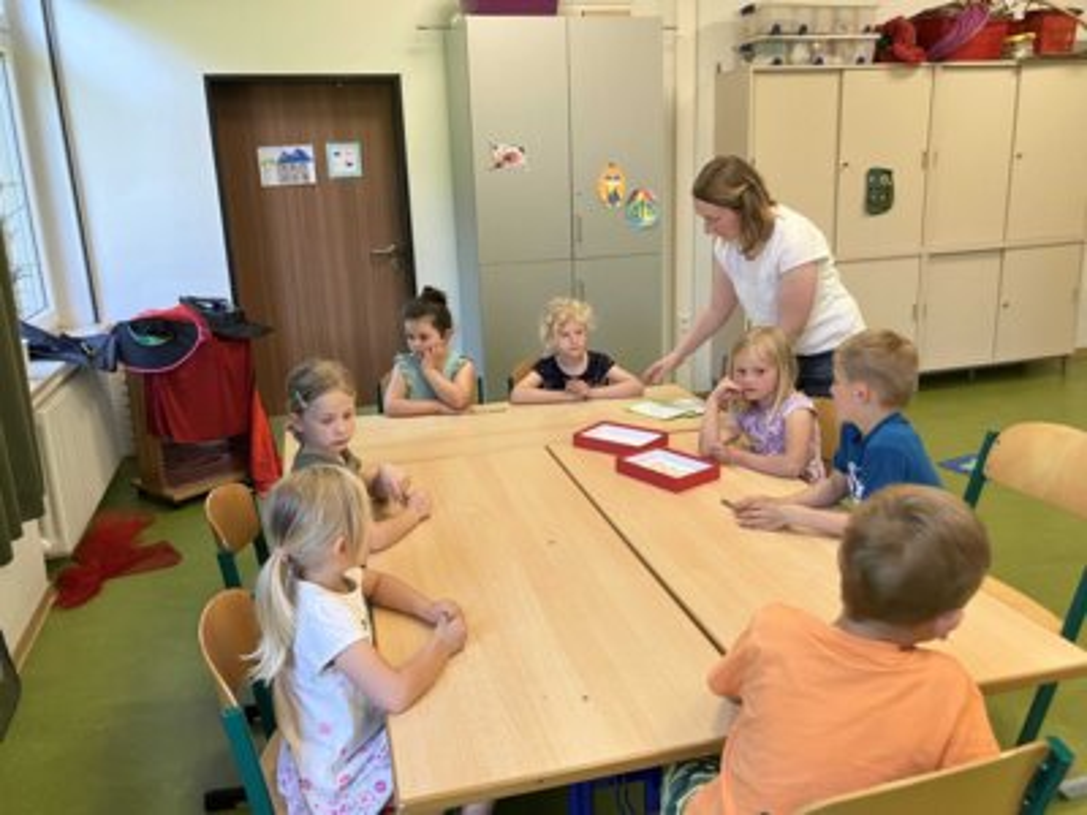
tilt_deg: -14.2
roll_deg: +2.3
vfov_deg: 49.7
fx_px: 879
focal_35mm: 28
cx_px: 544
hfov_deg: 63.4
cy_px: 408
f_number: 1.8
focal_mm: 3.99
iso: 64
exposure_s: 1/50
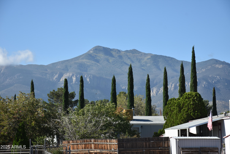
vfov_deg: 11.4
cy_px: 77
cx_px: 115
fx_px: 767
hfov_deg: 17.1
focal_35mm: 120
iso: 200
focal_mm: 80
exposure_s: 1/500
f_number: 8
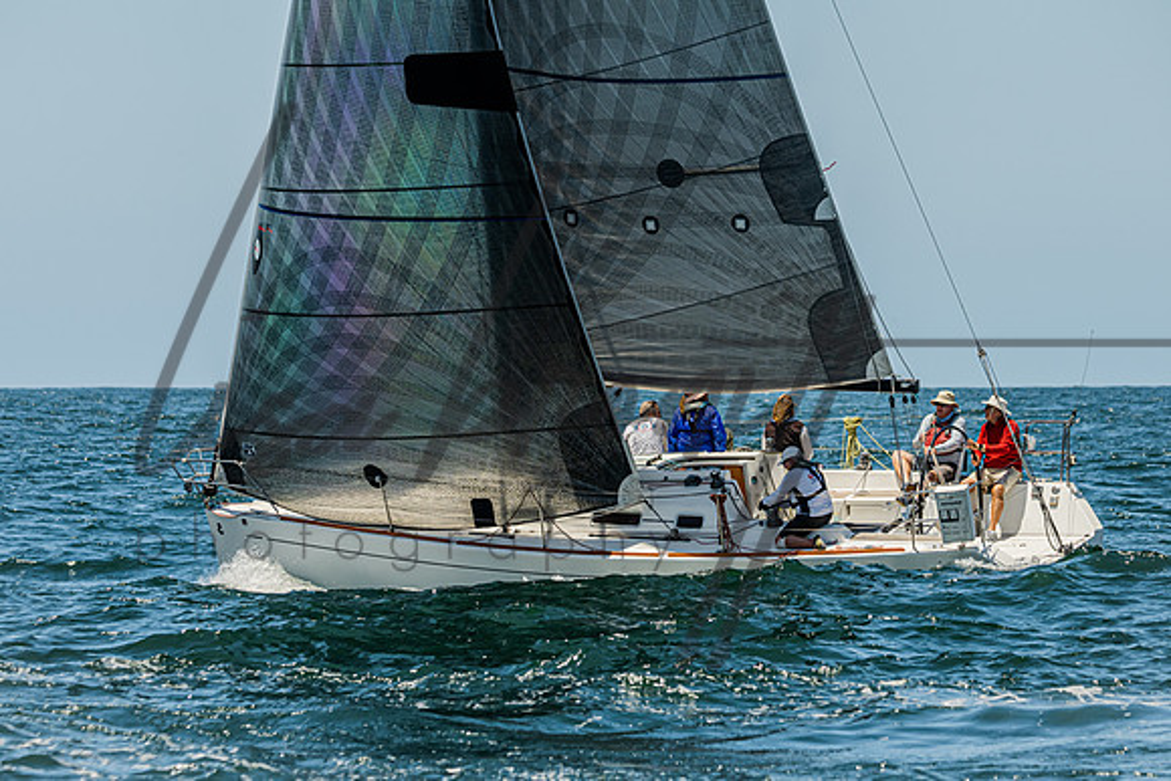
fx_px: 7404
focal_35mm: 228
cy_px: 515
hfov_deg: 9.0
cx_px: 549
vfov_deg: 6.0
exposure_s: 1/1250
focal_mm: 170
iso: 320
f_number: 5.6
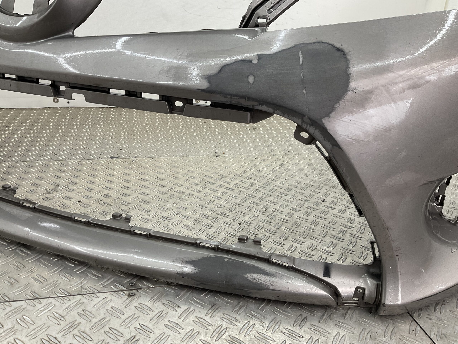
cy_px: 172
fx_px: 384
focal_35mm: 29
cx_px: 229
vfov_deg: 48.2
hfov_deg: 61.7
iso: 32
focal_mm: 3
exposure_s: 1/100
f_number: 1.8
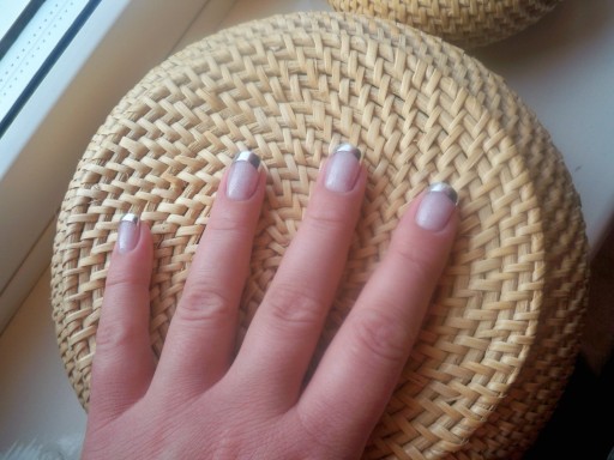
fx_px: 621
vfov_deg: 40.7
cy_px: 230
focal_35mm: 35
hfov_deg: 52.6
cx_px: 307
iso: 80
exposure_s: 1/250
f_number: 3.1
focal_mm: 6.3
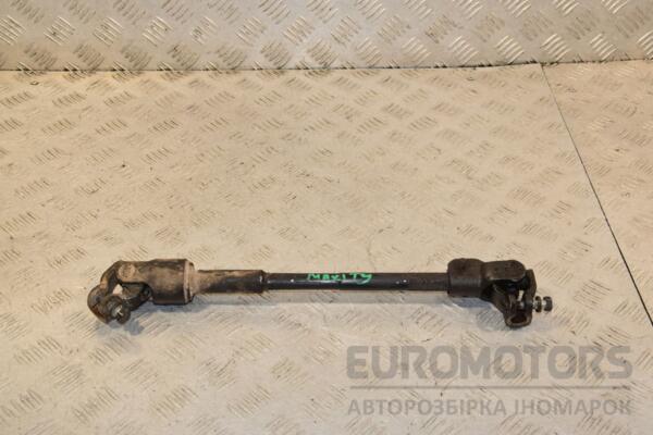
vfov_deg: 28.1
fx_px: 871
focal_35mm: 48
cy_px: 218
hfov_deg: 41.1
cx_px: 326
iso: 800
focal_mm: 32
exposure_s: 1/200
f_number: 9
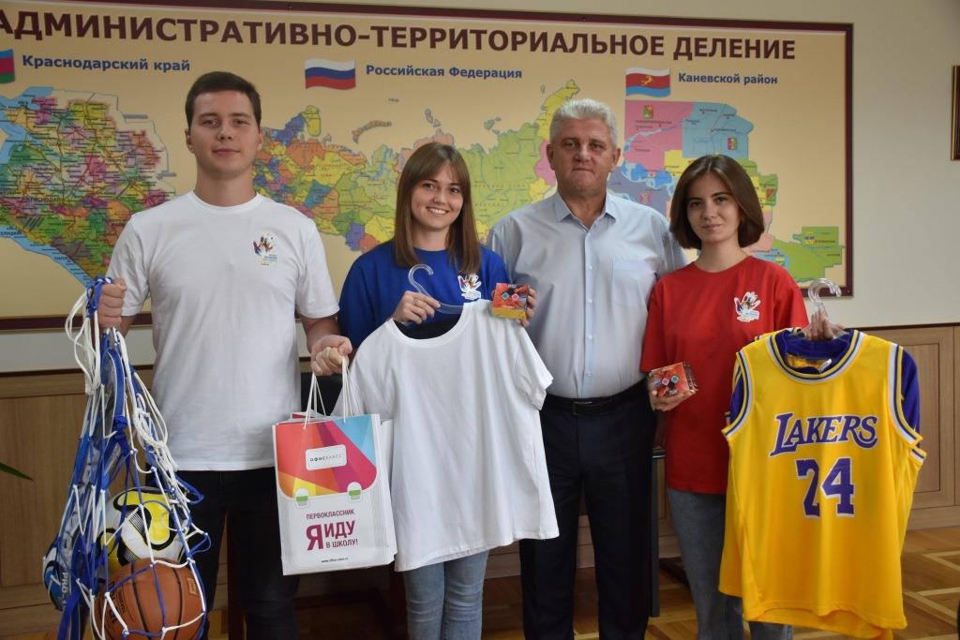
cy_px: 320
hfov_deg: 53.1
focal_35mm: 36
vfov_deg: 36.9
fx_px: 960
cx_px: 480
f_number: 3.8
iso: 800
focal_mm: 24
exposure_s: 1/160
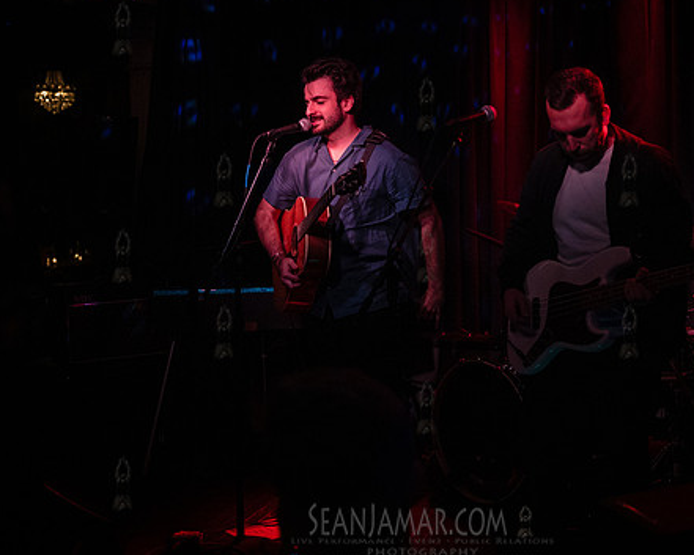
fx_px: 1068
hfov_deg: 36.0
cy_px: 260
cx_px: 376
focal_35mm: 52
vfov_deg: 29.1
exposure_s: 1/320
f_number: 3.5
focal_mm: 38
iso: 8000
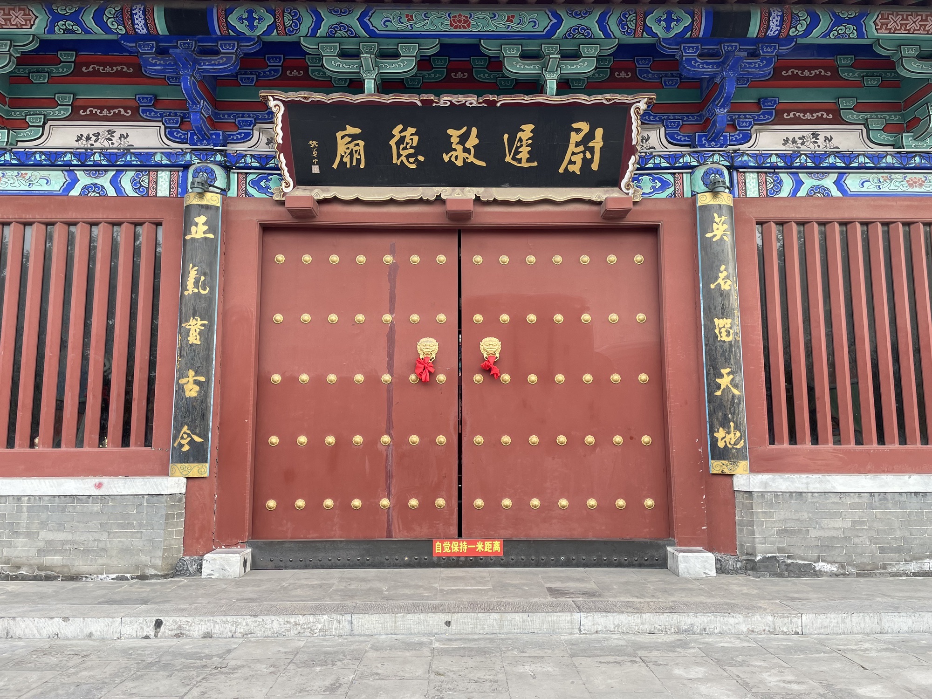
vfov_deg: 53.1
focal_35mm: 26
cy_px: 350
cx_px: 466
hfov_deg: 67.3
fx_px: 700
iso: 32
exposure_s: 1/129
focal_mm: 4.2
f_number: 1.6
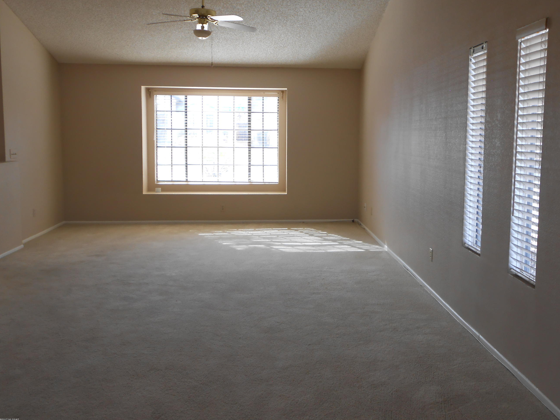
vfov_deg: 40.7
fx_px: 566
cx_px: 325
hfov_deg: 52.4
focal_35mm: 35
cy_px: 190
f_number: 3.8
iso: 80
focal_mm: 5.3
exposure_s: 1/50
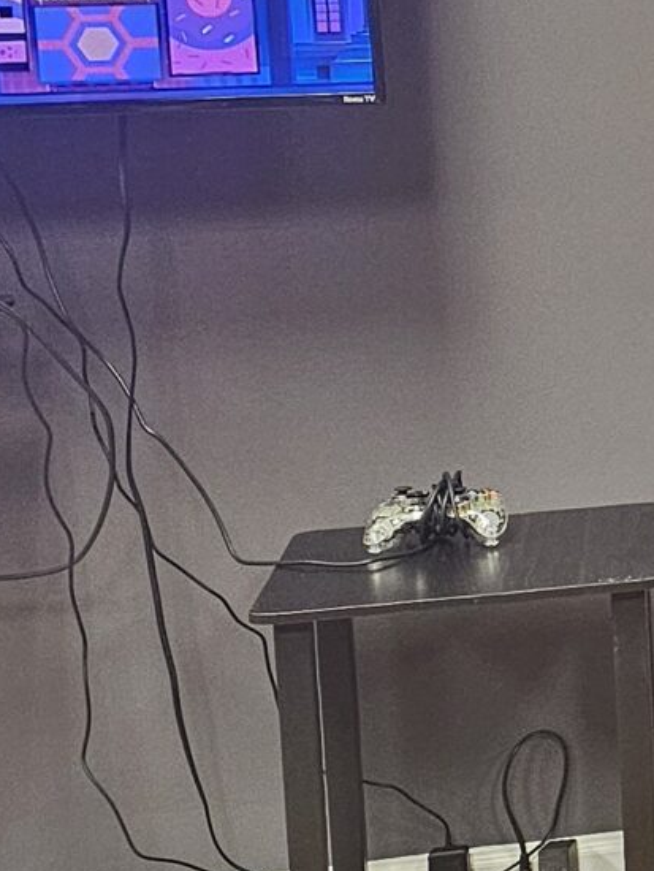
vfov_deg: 18.2
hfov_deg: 11.7
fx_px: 2693
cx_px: 1477
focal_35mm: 107
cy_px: 169
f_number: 1.7
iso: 640
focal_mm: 6.3
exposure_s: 1/40
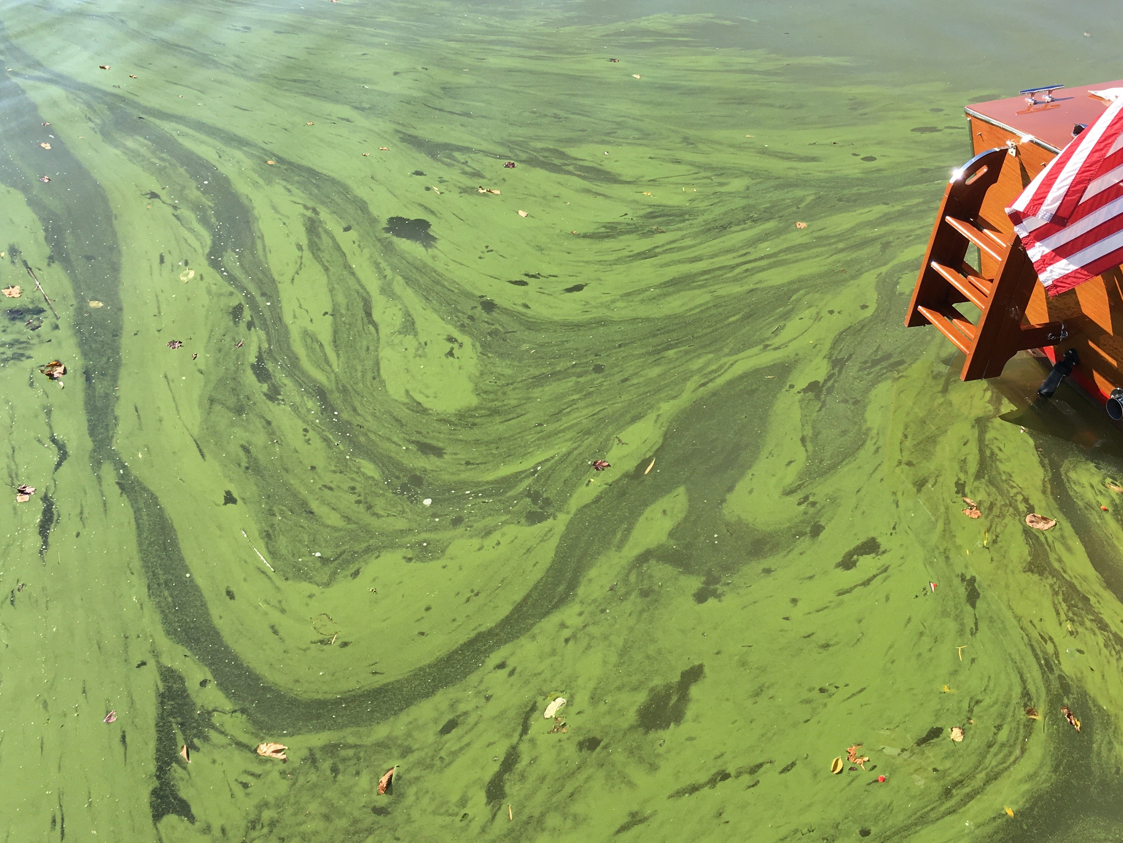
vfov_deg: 40.5
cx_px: 653
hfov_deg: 52.4
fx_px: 1135
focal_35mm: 35
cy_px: 339
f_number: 2.2
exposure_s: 1/950
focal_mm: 4.15
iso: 25
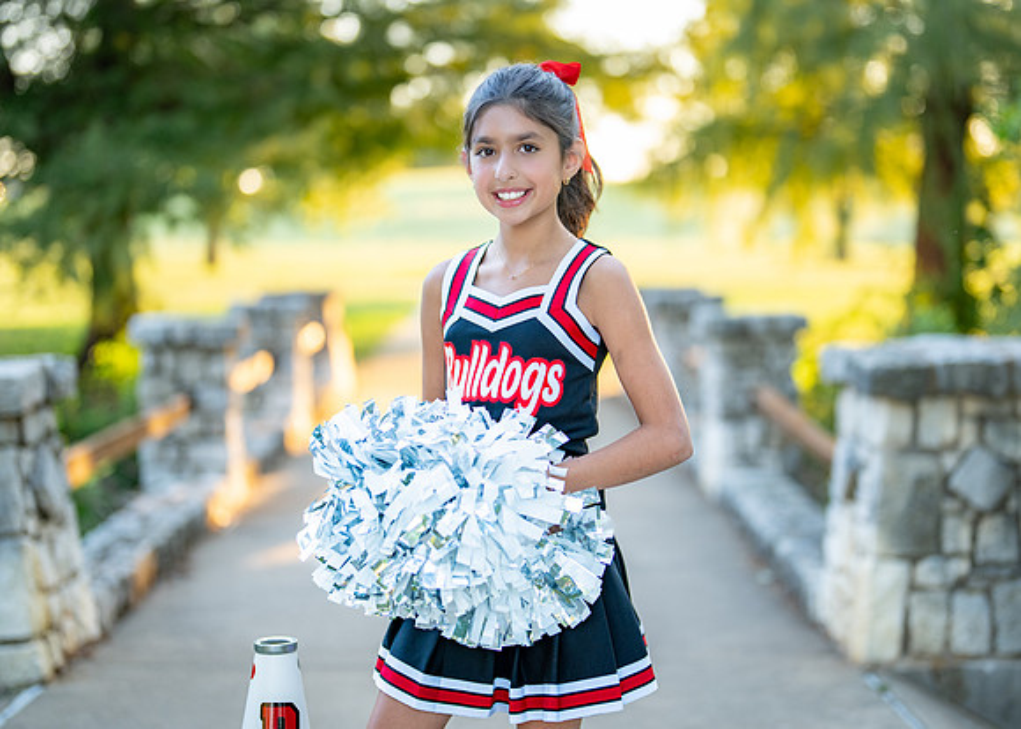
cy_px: 328
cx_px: 537
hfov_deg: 32.2
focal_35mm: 61
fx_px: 1766
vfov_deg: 23.3
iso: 200
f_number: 1.2
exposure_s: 1/500
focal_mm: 50
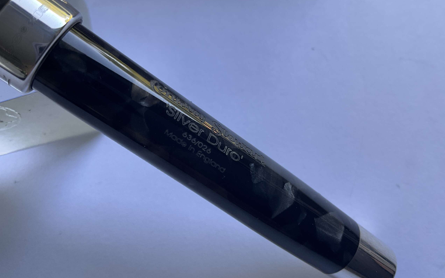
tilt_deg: -69.3
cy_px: 116
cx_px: 221
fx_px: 376
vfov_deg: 40.5
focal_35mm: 31
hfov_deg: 61.2
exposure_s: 1/122
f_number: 1.8
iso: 50
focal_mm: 3
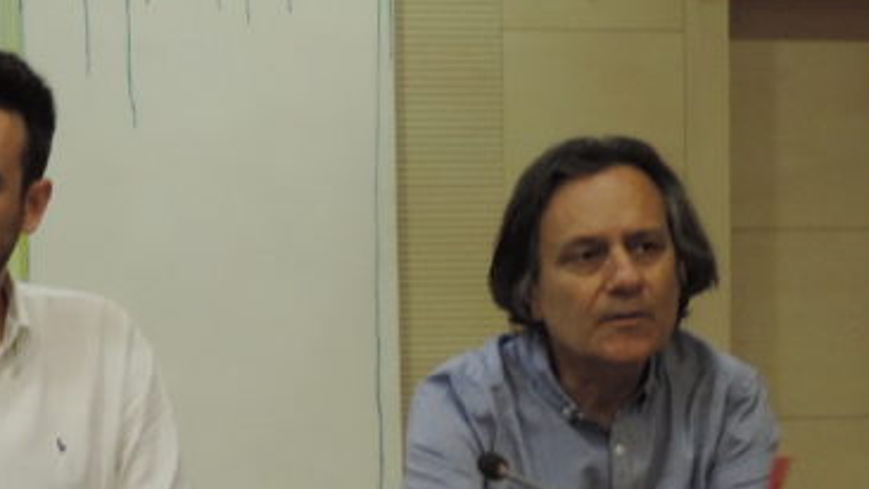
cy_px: 584
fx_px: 2812
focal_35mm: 122
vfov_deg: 9.8
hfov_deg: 16.8
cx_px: -161
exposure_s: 1/50
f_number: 3.3
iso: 400
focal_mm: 7.1
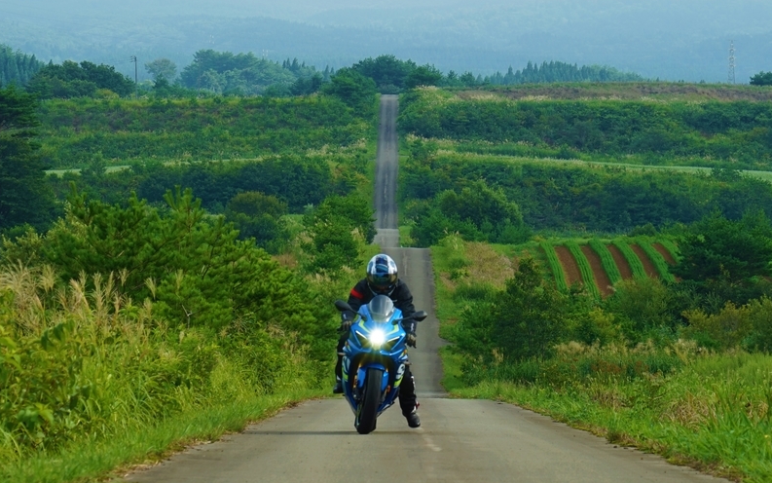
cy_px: 255
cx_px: 386
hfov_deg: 19.3
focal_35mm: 108
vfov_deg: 12.1
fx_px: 2273
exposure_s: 1/200
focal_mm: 105
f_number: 7.1
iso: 100
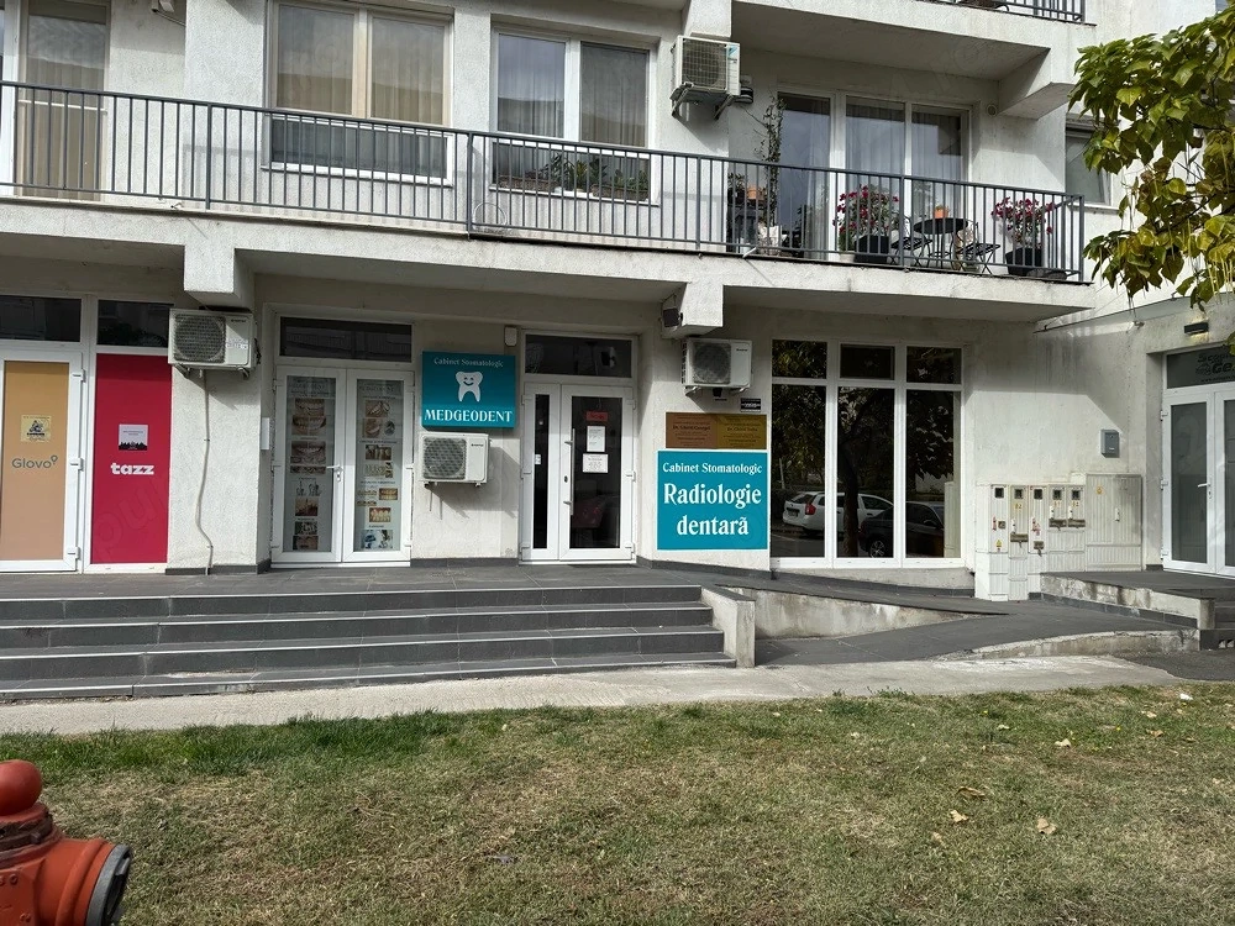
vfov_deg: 56.8
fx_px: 856
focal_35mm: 24
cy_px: 463
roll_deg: -0.4
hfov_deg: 71.6
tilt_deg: +2.9
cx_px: 618
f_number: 1.78
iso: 80
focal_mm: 6.76
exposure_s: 1/2710
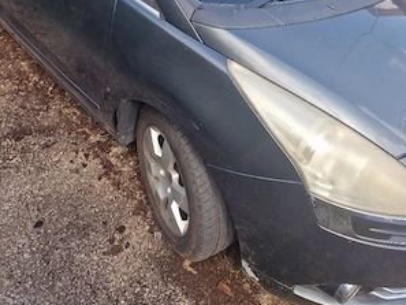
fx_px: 364
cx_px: 204
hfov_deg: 58.3
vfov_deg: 42.5
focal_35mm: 31
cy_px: 42
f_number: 1.8
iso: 50
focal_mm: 6.4
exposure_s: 1/303
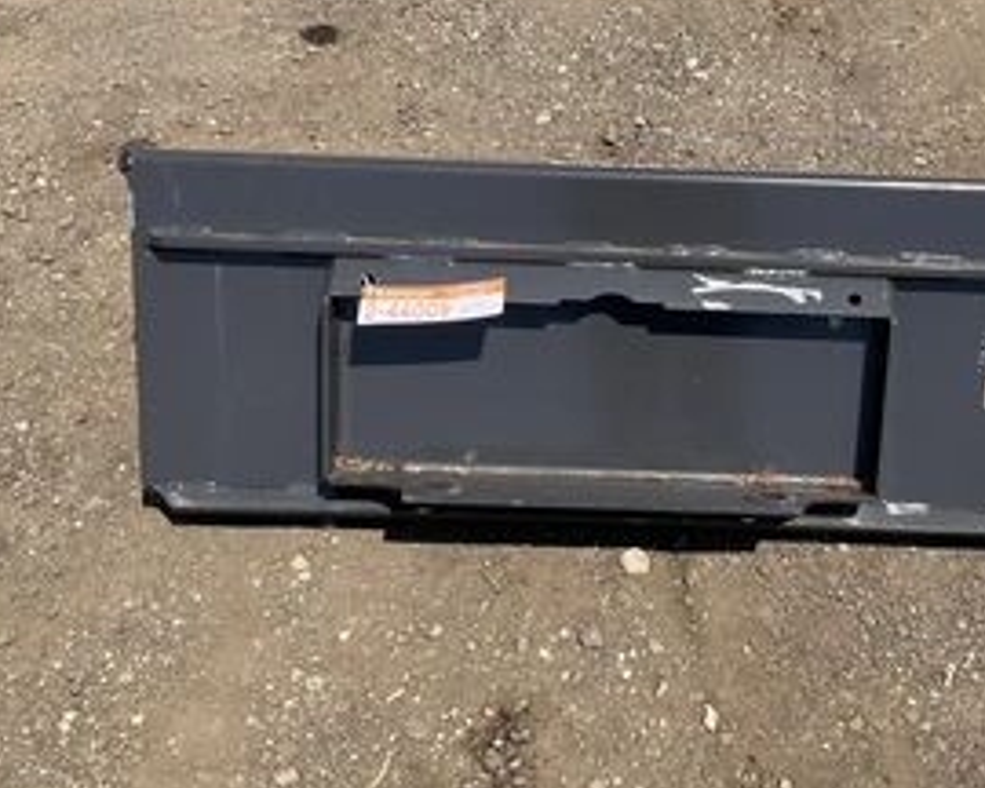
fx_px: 1224
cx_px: 624
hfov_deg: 43.4
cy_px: 317
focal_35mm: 42
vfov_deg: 35.6
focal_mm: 3
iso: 25
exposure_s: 1/1577
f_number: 1.8
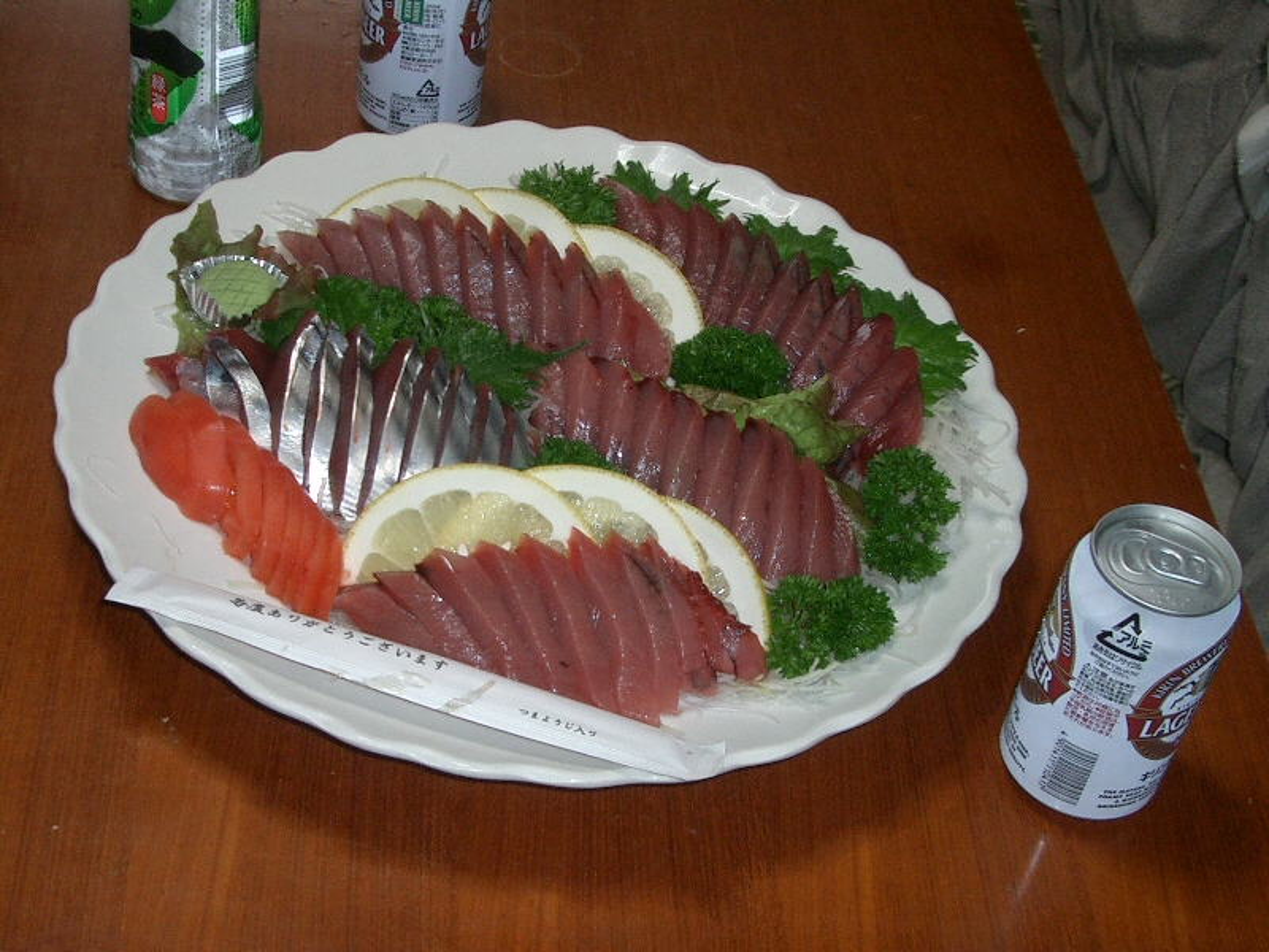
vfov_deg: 29.7
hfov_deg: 38.9
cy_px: 476
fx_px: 1796
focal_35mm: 49
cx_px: 634
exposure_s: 1/40
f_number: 3.1
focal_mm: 8.2
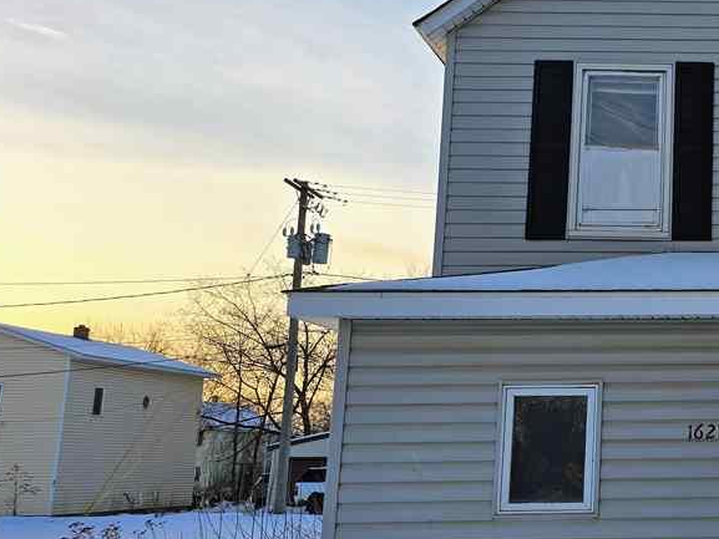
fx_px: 1060
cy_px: 263
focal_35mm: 51
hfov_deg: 33.0
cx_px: 781
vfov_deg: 28.6
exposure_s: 1/373
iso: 12
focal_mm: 6.3
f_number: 1.7
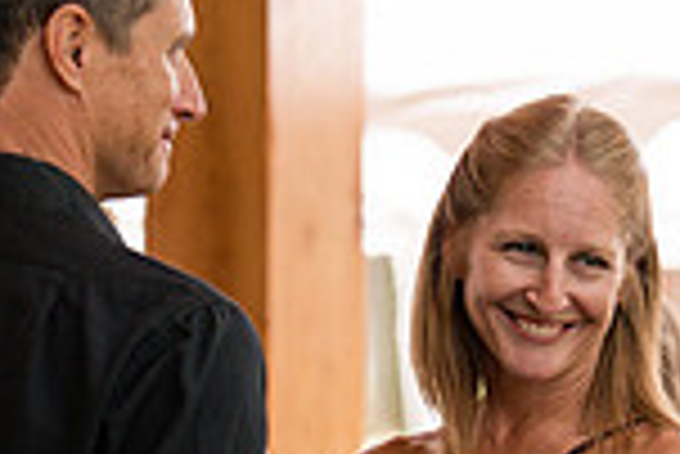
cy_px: 416
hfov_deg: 7.7
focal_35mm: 268
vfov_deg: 5.1
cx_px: 500
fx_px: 5067
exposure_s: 1/400
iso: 160
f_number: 2.8
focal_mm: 70
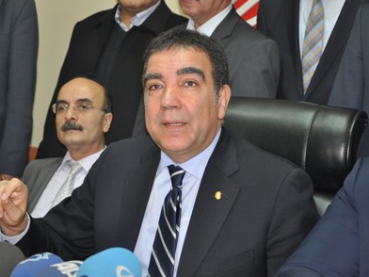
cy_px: 138
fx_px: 842
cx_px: 161
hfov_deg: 24.7
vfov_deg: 18.7
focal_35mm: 79
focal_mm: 48
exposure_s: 1/60
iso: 800
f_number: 4.8
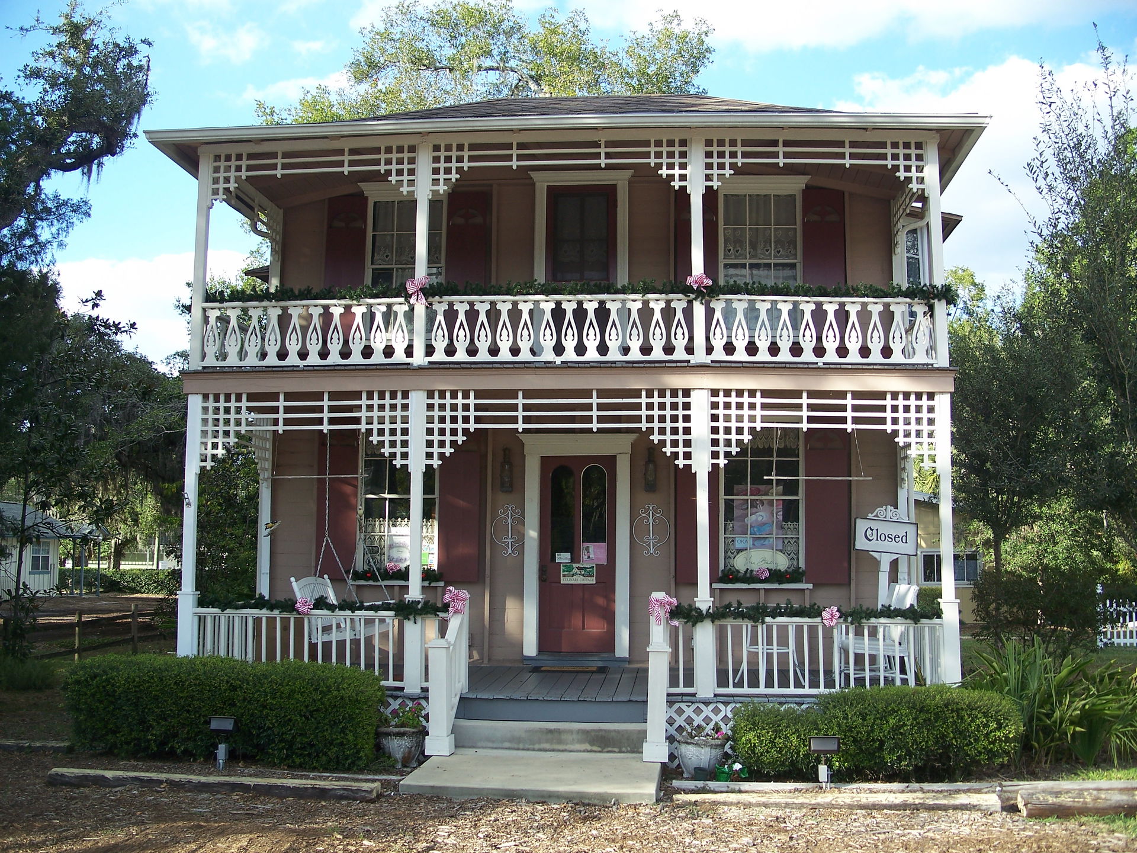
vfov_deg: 38.7
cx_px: 568
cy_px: 426
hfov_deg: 50.1
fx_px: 1215
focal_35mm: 37
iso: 64
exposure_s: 1/200
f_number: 2.8
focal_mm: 7.8
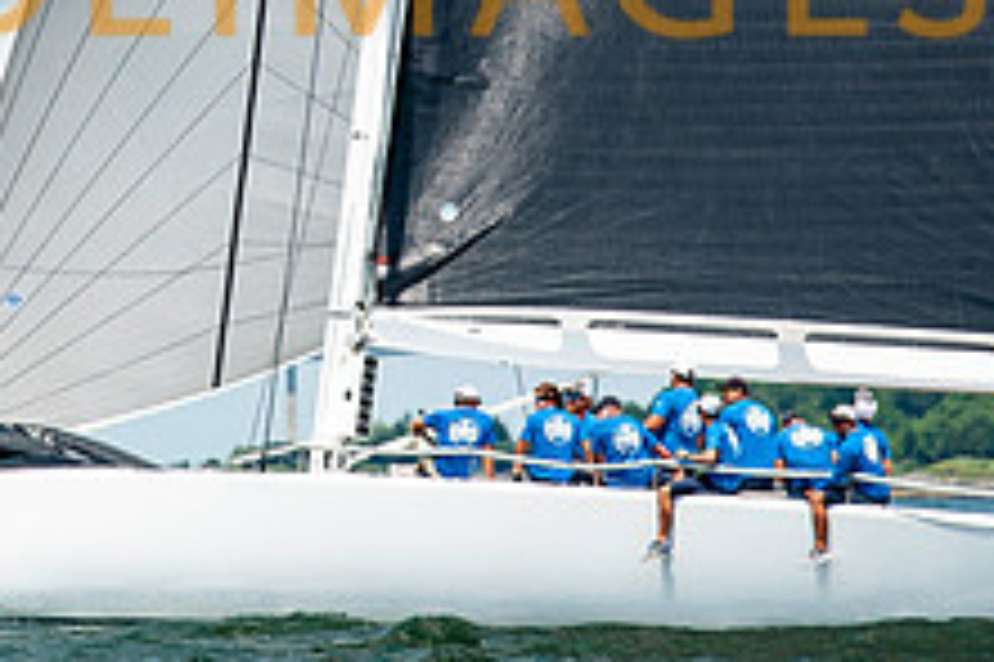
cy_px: -54
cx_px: 243
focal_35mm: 793
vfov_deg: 1.7
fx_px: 21879
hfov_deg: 2.6
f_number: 5.6
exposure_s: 1/1600
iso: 250
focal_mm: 300
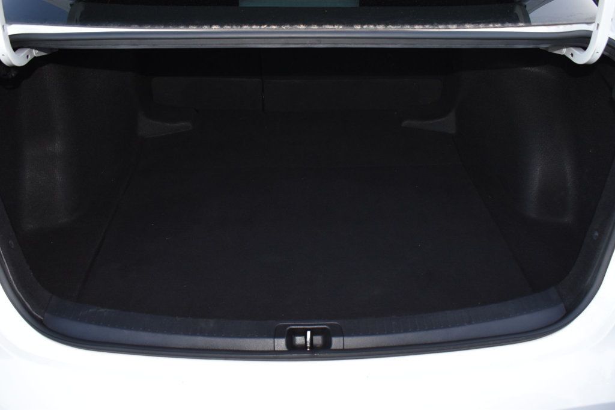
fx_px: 564
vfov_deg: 39.9
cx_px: 308
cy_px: 205
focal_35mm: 33
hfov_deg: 57.2
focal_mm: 22
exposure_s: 1/125
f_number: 5.6
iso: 800
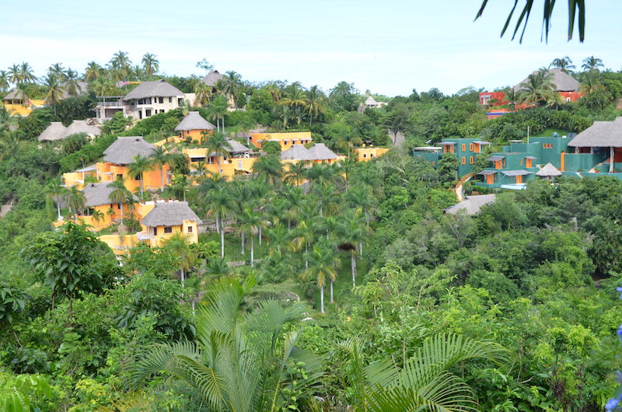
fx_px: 879
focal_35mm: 51
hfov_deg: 39.0
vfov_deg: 26.4
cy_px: 206
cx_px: 311
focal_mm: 34
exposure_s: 1/250
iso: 200
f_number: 8
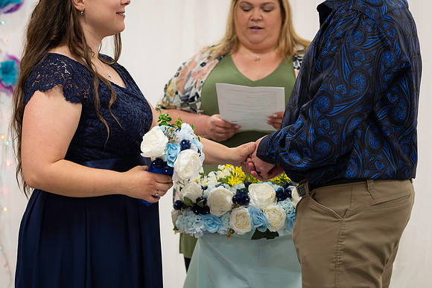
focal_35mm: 108
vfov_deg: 12.7
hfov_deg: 18.9
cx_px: 274
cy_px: 183
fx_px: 1296
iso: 640
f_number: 3.5
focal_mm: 85
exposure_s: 1/125
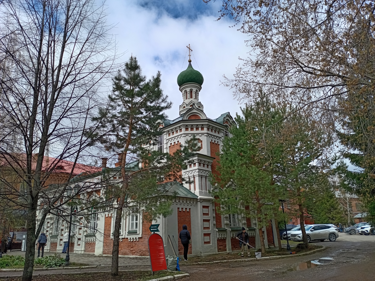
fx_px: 282
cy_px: 140
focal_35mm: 26
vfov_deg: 53.1
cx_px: 188
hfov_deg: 67.3
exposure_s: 1/546
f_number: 1.8
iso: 110
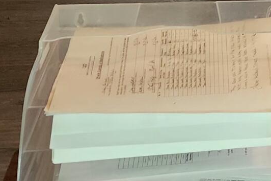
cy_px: -217
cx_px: 444
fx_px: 1016
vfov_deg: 9.3
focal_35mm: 135
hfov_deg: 13.9
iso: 400
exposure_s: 1/120
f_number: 1.8
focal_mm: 6.4
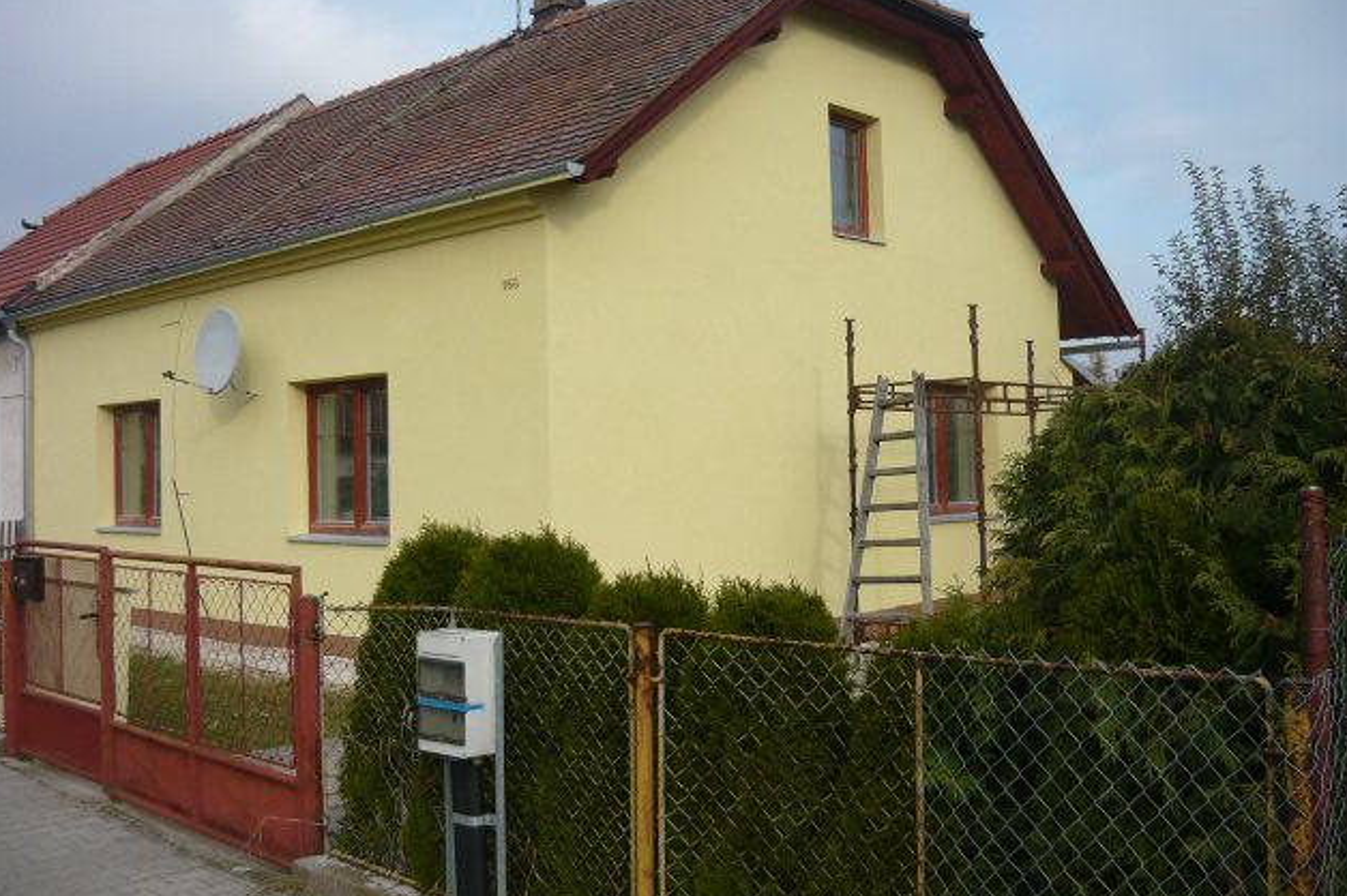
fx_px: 1309
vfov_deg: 37.7
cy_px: 388
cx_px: 676
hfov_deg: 54.5
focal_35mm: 35
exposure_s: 1/800
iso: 100
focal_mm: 5.5
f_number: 2.8
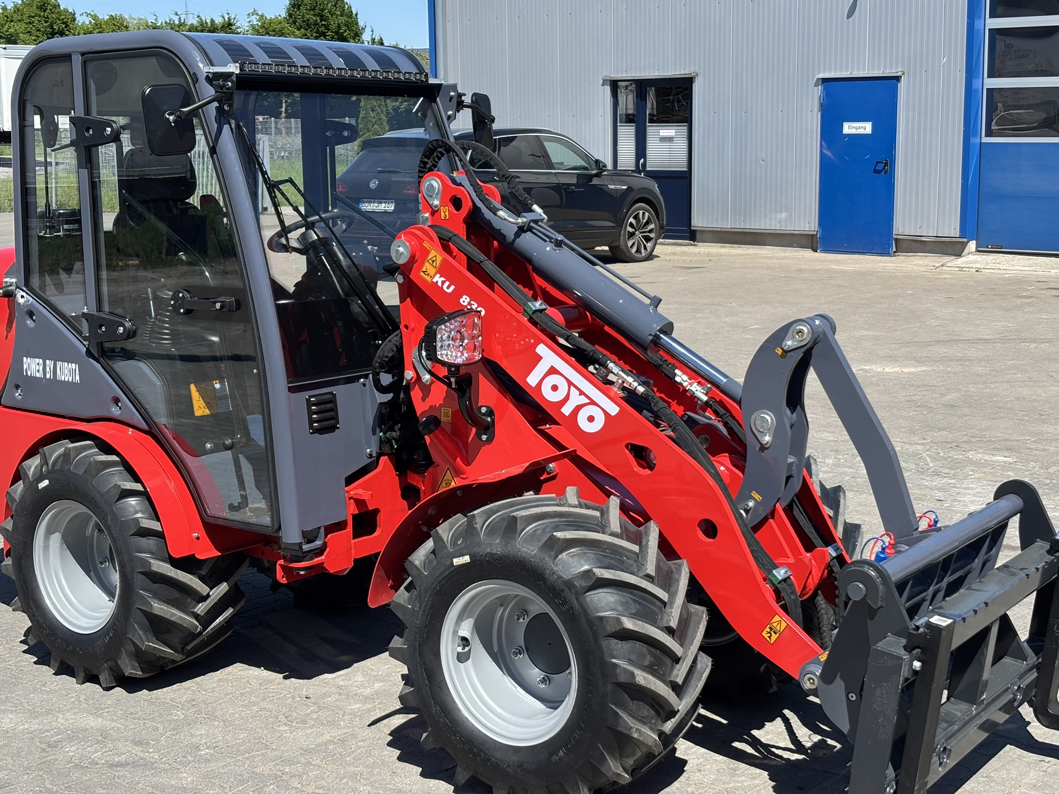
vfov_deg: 28.0
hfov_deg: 36.8
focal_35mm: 52
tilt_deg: -10.0
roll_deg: +0.5
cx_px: 530
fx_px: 1591
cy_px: 397
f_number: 1.6
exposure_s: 1/1724
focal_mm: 5.96
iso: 32
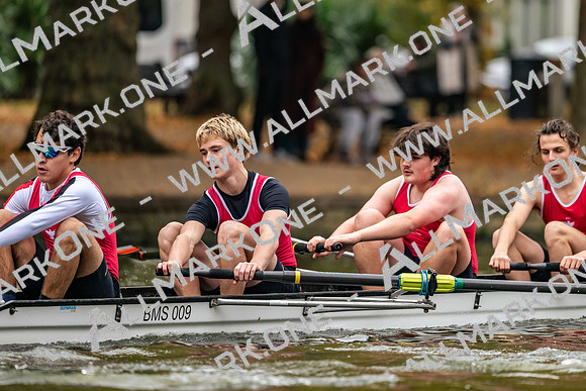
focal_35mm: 400
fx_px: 6512
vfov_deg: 3.4
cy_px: 196
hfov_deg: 5.2
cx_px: 293
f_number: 4.5
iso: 2500
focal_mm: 400
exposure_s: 1/2000
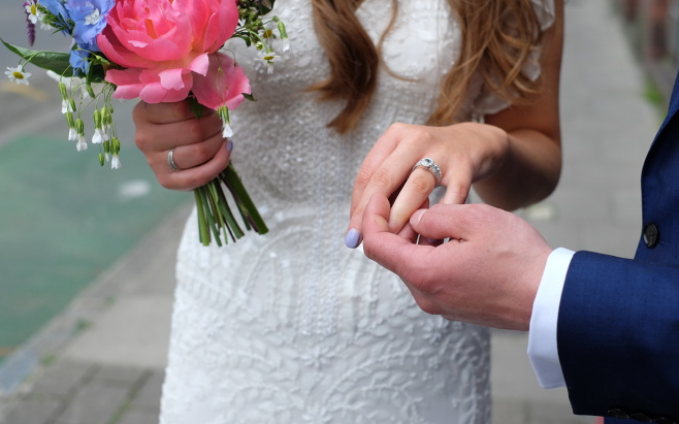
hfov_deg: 36.9
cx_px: 343
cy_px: 204
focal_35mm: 55
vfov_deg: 23.5
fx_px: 1018
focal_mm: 35
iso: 500
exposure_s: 1/2000
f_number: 3.6
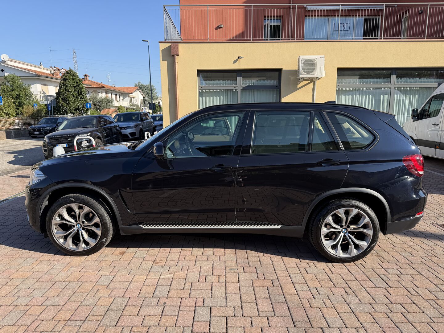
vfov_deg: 56.8
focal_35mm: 24
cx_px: 222
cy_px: 166
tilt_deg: -10.5
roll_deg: +0.5
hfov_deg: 71.6
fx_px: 308
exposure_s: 1/2232
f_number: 1.78
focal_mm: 6.76
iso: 80
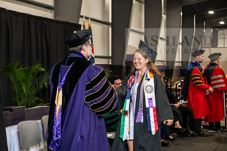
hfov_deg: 28.8
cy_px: 76
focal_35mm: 70
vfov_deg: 19.5
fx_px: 441
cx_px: 114
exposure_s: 1/200
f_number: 5
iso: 2500
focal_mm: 70
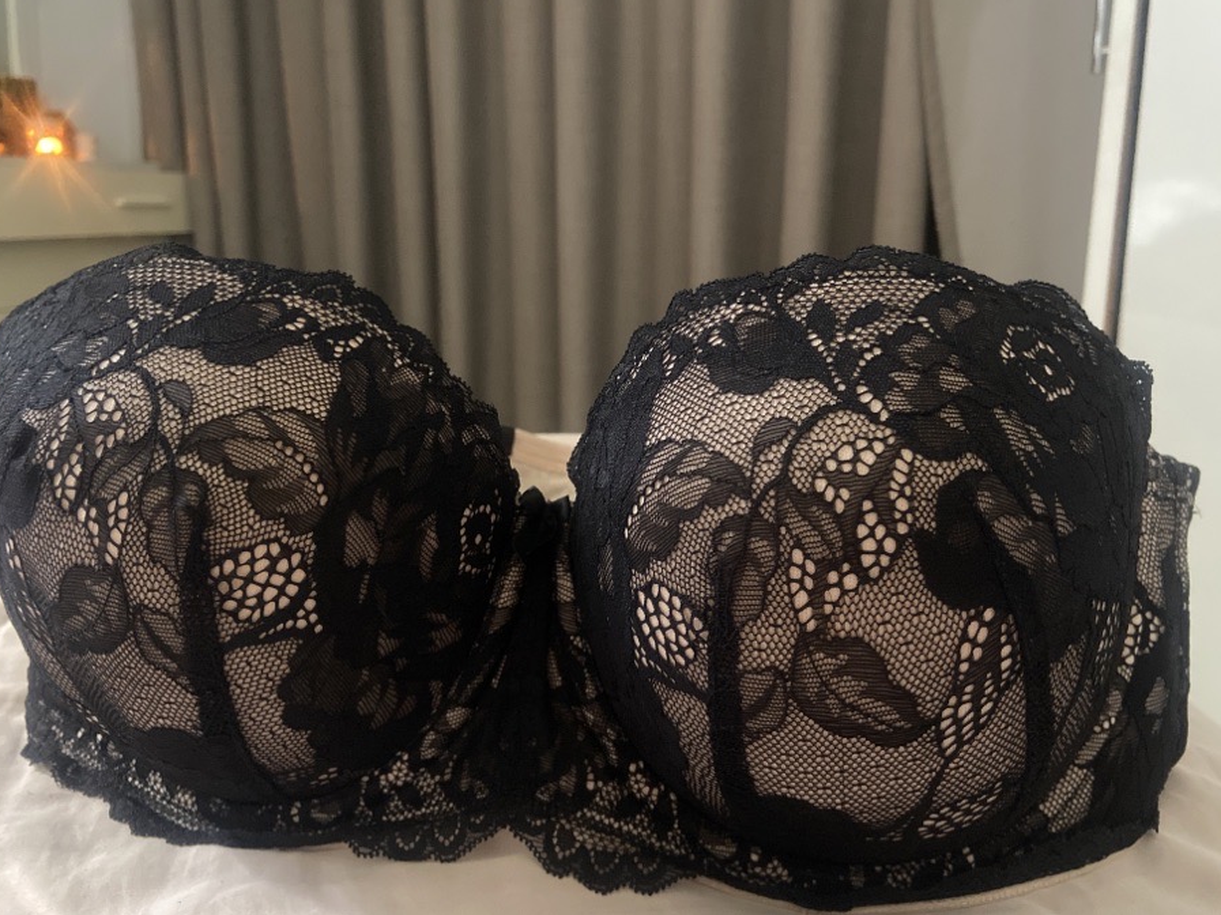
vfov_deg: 48.1
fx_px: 1022
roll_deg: -0.9
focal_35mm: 29
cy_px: 407
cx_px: 641
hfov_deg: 61.6
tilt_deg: -11.0
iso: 1000
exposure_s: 1/30
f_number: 1.8
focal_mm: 4.25
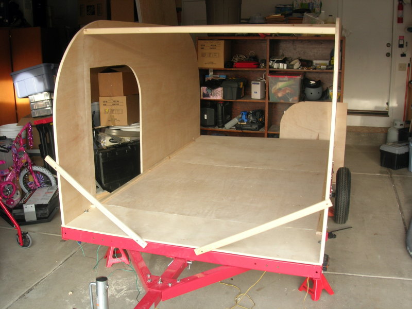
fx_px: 452
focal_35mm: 38
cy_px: 154
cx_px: 206
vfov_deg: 37.7
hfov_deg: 49.0
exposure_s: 1/39.7
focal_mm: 7.8
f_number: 4.8
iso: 64
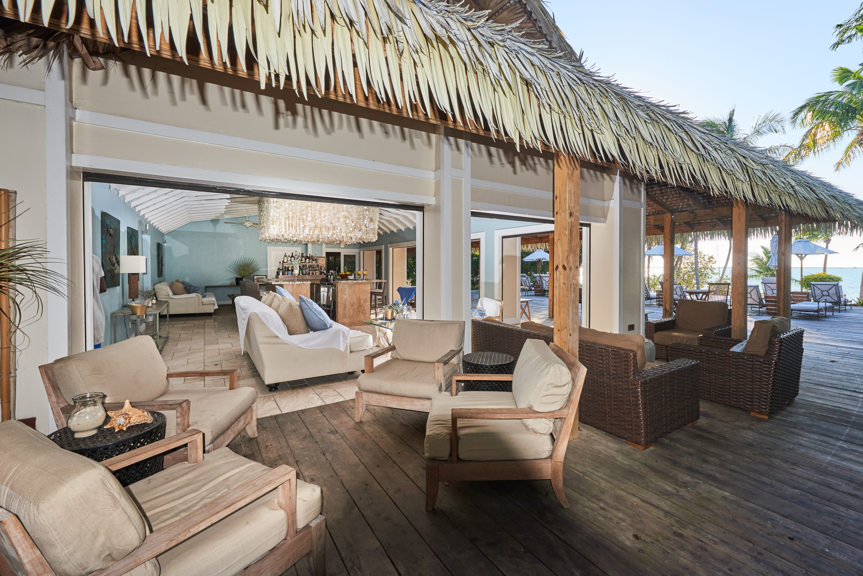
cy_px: 285
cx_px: 456
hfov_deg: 100.3
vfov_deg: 77.4
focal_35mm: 15
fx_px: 360
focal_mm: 14
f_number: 10
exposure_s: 1/250
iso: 400
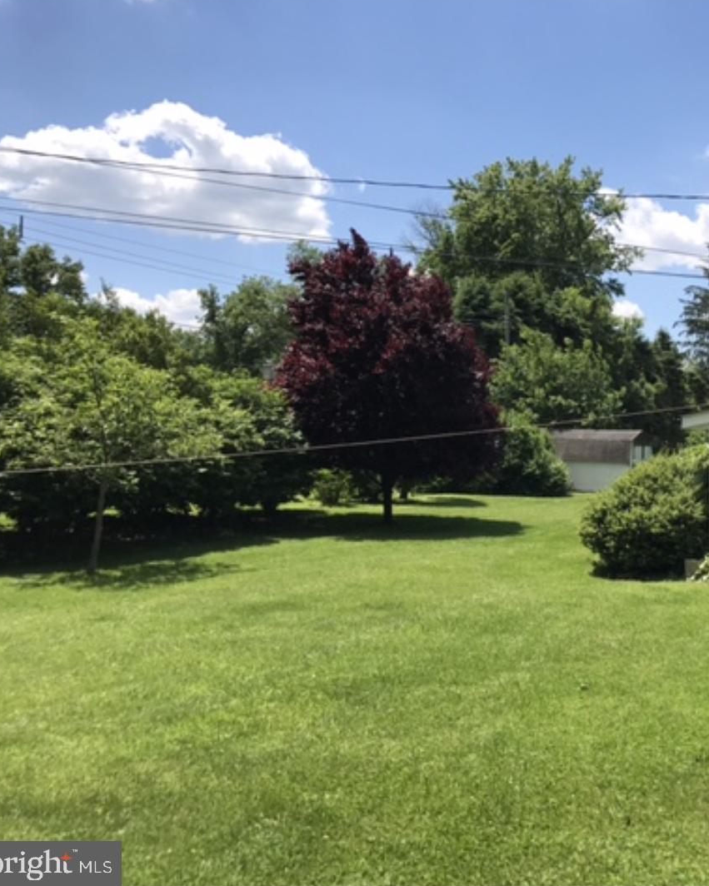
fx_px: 971
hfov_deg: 38.5
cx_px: 576
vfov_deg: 49.1
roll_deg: +0.0
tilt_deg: +0.5
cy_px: 439
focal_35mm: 37
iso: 20
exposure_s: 1/2398
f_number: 1.8
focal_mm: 3.99
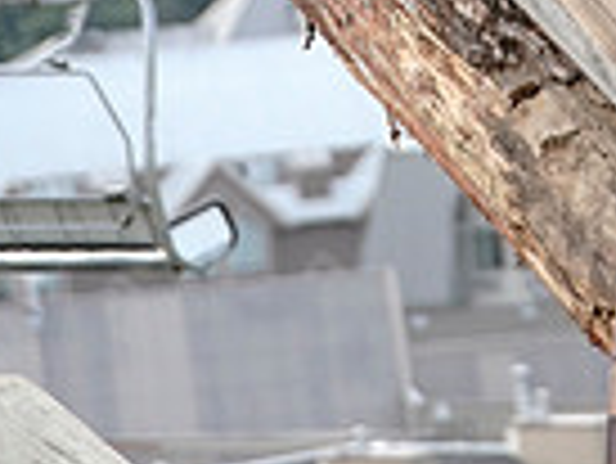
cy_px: -264
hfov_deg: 3.5
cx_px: 625
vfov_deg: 2.6
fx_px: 9992
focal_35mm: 561
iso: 1600
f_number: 2.8
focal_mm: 138
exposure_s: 1/1600
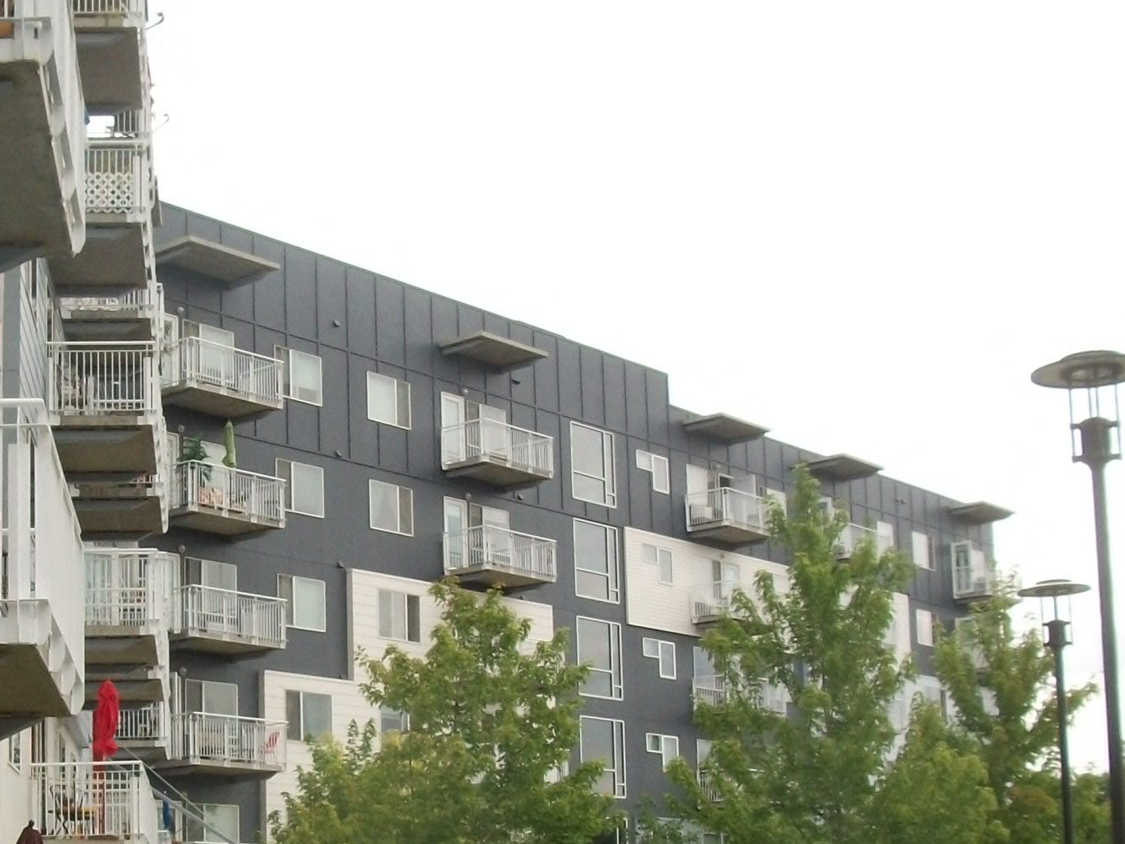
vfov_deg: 22.5
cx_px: 275
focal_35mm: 64
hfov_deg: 29.8
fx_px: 2080
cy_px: 722
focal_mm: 5.7
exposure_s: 1/250
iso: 80
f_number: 5.5
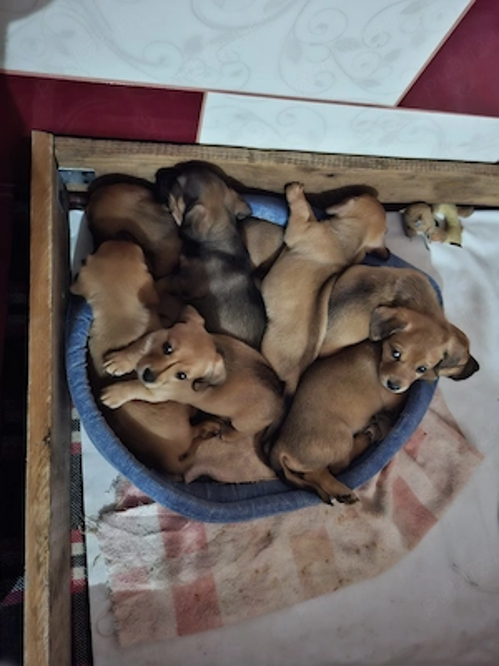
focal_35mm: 23
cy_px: 333
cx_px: 250
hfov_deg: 58.9
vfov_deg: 73.9
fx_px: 442
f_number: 1.8
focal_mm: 5.54
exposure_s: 1/9
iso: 1250
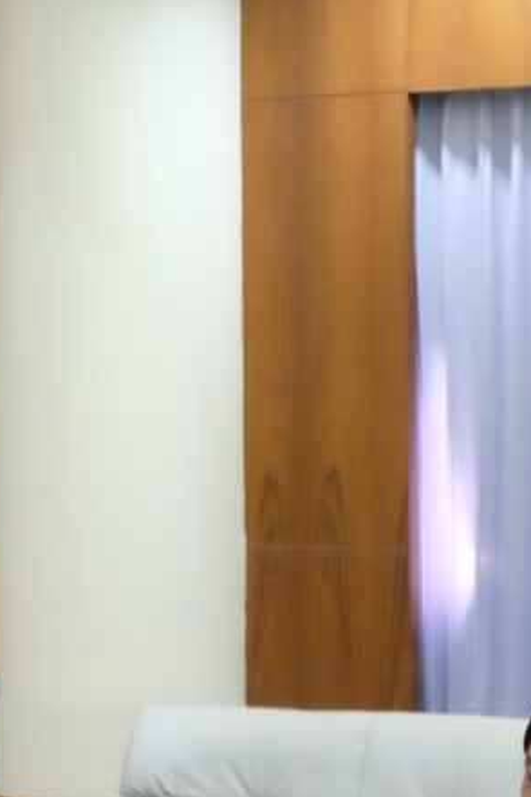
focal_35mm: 175
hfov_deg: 7.8
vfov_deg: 11.7
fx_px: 3872
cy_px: 496
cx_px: -79
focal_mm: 50
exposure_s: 1/125
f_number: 5.6
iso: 6400
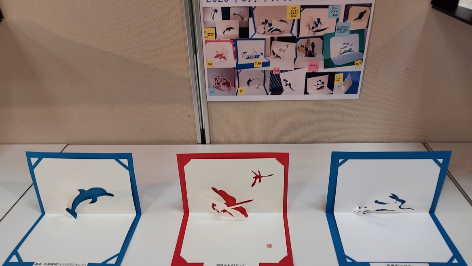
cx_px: 237
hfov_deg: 67.9
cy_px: 151
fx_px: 351
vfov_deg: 41.4
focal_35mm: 28
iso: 100
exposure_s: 1/50
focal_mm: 4.6
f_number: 2
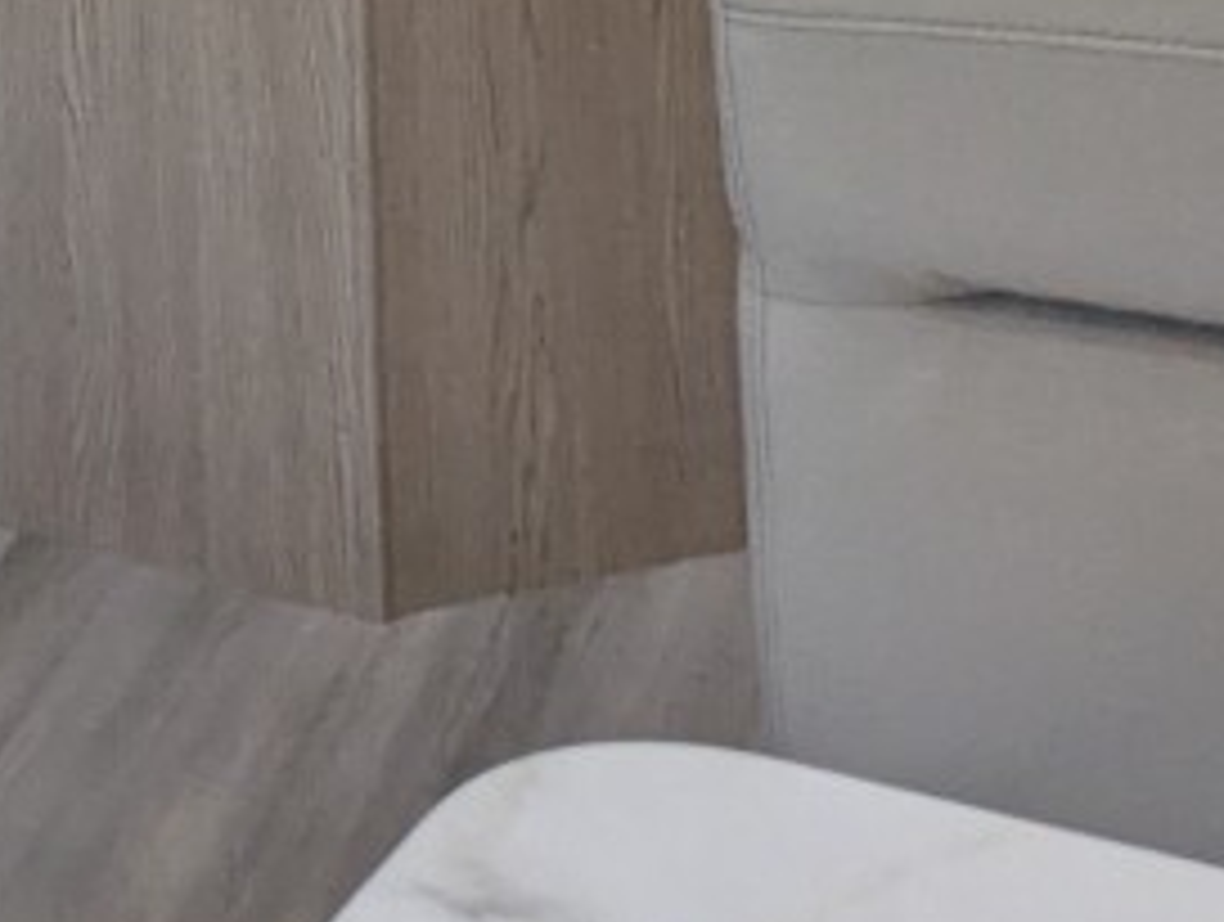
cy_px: -1331
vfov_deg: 13.2
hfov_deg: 21.9
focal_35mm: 82
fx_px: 2905
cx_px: -277
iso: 155
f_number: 2.2
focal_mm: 2.35
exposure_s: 1/243
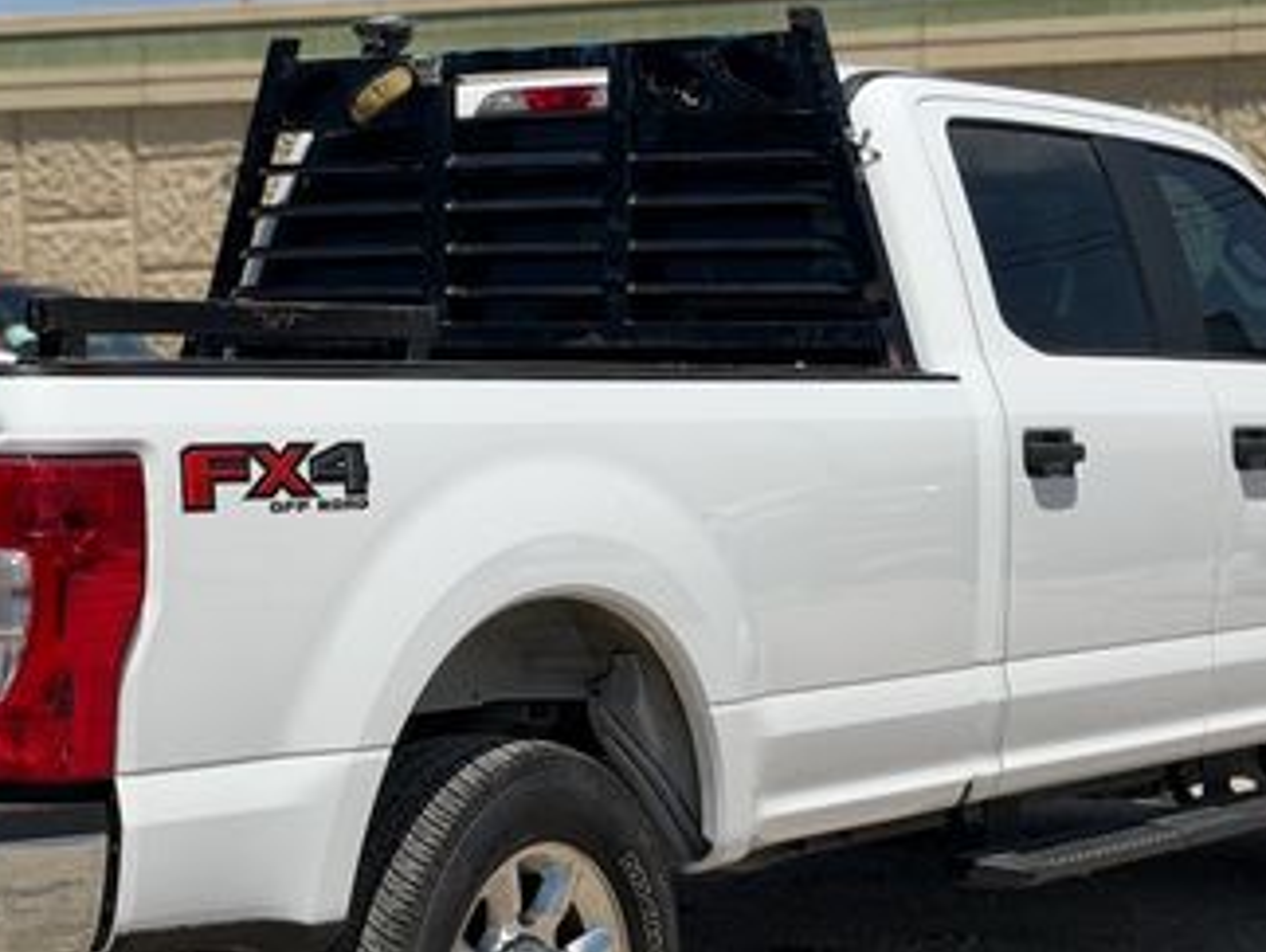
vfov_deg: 15.6
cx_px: 388
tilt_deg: -4.8
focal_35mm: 95
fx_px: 3478
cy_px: 580
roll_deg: +2.0
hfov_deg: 20.5
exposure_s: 1/9901
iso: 64
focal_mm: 6.76
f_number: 1.78
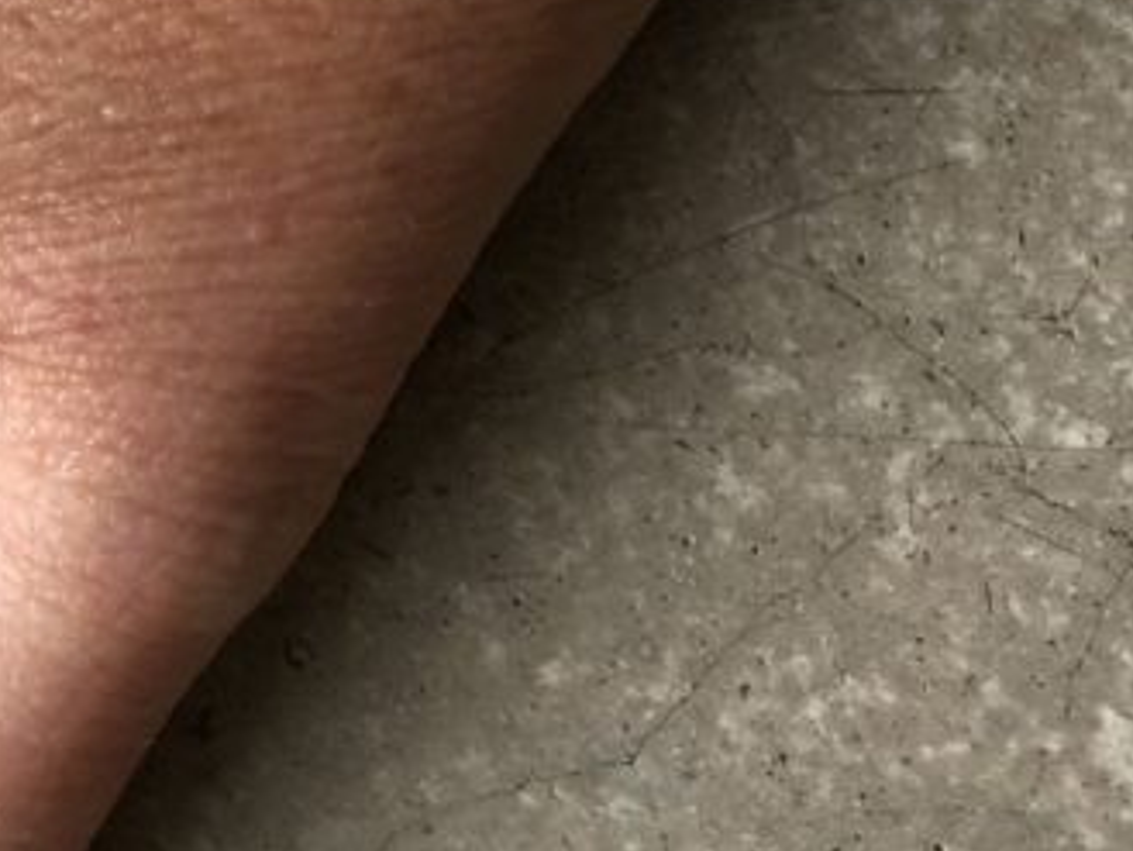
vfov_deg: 14.0
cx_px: -599
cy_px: -210
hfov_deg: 17.2
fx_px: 3340
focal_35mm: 102
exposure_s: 1/30
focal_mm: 3.99
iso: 32
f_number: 1.8
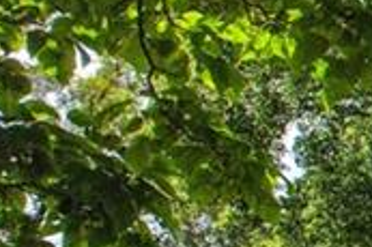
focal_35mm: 130
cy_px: 342
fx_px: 1342
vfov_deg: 10.3
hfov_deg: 11.2
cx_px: 1051
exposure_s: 1/120
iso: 200
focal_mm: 8.38
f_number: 2.8
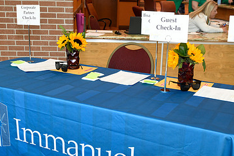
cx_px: 117
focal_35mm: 51
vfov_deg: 26.3
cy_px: 111
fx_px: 332
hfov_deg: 38.9
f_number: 8
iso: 1600
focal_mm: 32
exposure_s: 1/60
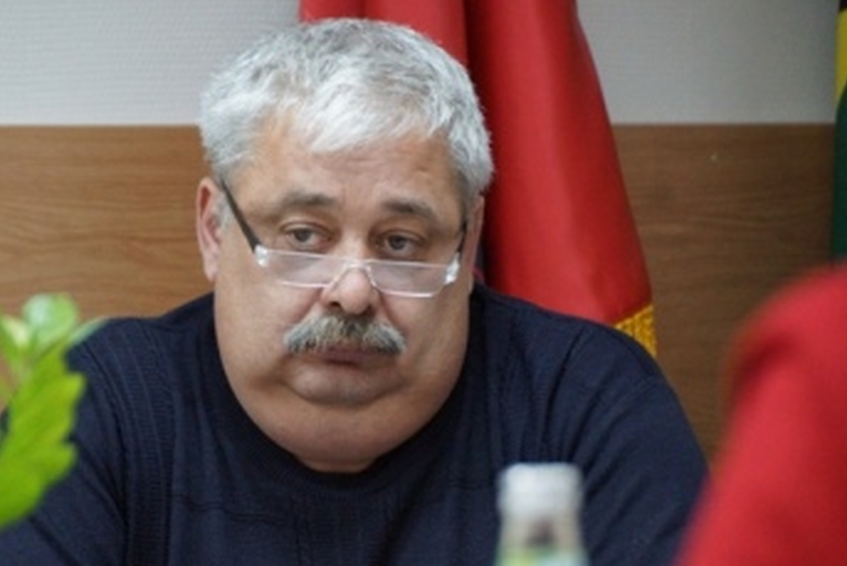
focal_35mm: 392
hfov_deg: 5.3
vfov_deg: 3.5
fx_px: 9226
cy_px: 347
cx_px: 311
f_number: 6.3
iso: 2500
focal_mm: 200
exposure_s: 1/80
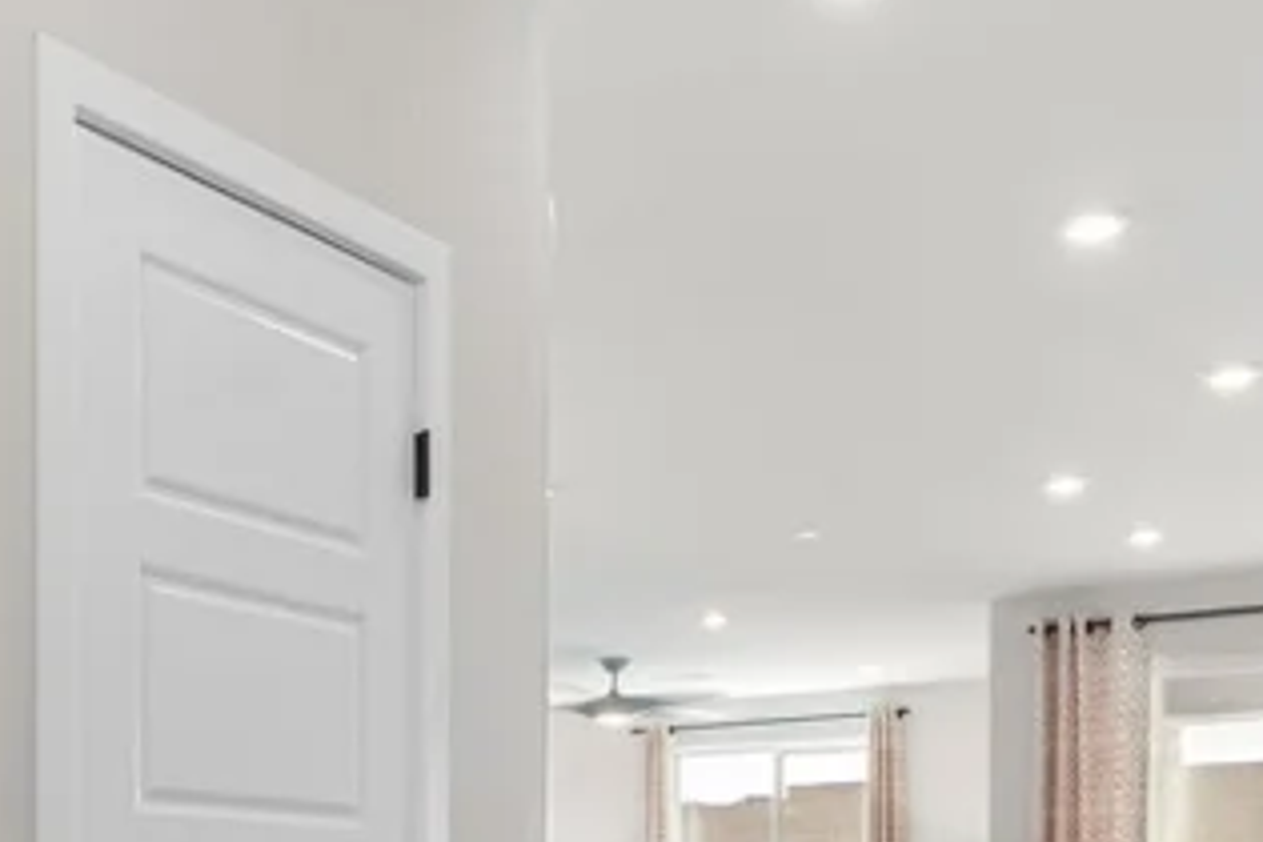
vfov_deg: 24.2
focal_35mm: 52
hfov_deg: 35.6
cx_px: 88
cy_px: 944
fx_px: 1824
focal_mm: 16
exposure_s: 1/3
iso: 200
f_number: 8
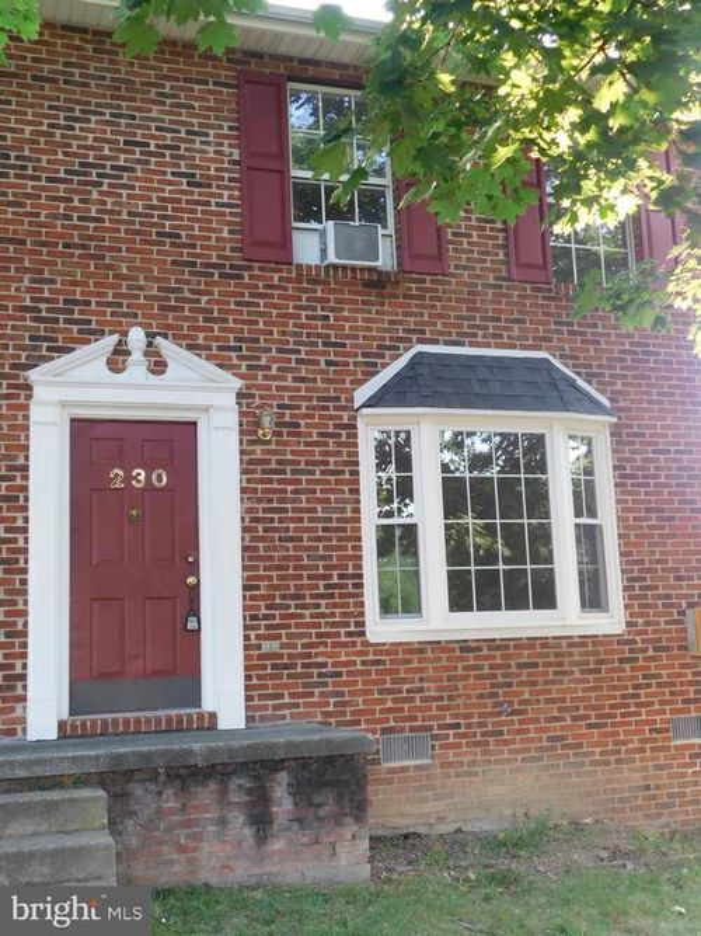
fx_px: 1080
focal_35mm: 40
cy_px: 468
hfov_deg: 35.9
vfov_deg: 46.8
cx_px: 350
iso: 125
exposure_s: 1/50
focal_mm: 7.1
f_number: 3.6
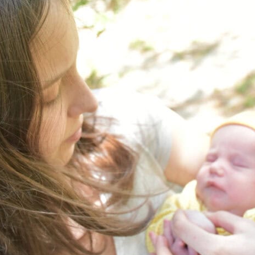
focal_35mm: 62
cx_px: 154
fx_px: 517
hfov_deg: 27.7
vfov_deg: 27.7
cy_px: 106
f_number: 4
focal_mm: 22
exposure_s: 1/500
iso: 1000
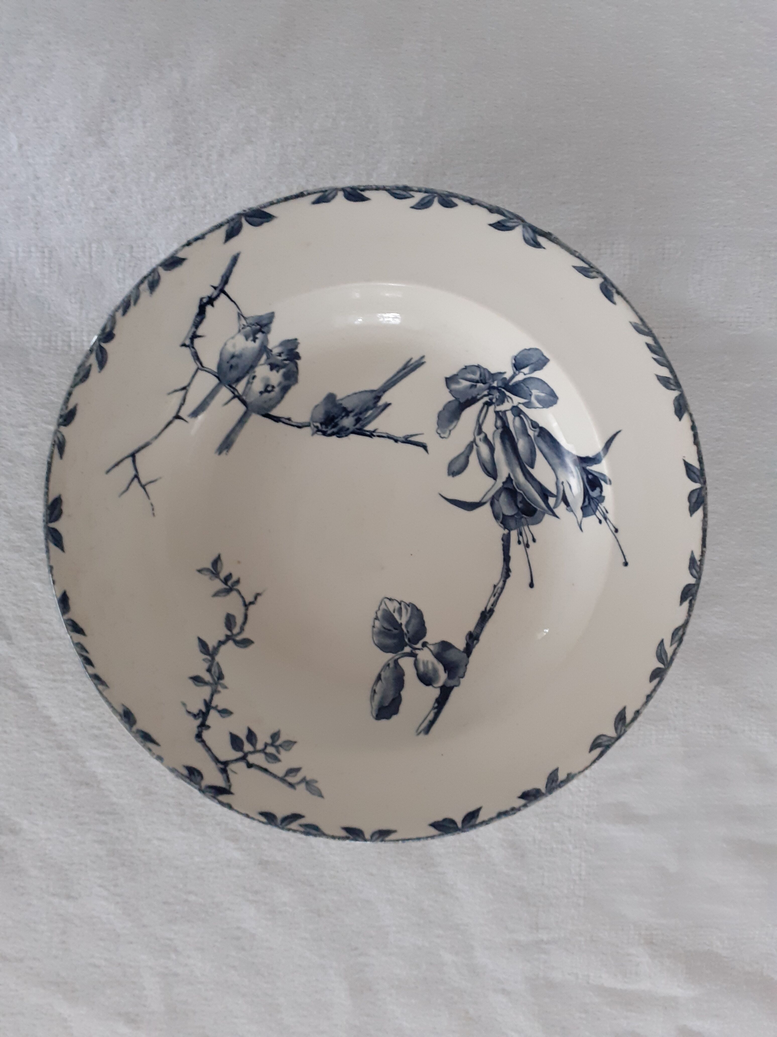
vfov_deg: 65.3
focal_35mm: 27
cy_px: 518
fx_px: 808
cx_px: 388
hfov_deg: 51.4
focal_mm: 3.6
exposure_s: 1/50
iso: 200
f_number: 1.9
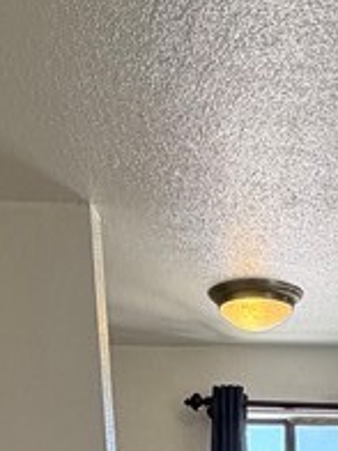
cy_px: 923
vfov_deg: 17.8
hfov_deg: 19.8
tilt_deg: -19.4
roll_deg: -0.6
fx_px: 950
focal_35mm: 73
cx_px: 308
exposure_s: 1/120
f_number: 2.2
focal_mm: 2.22
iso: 160
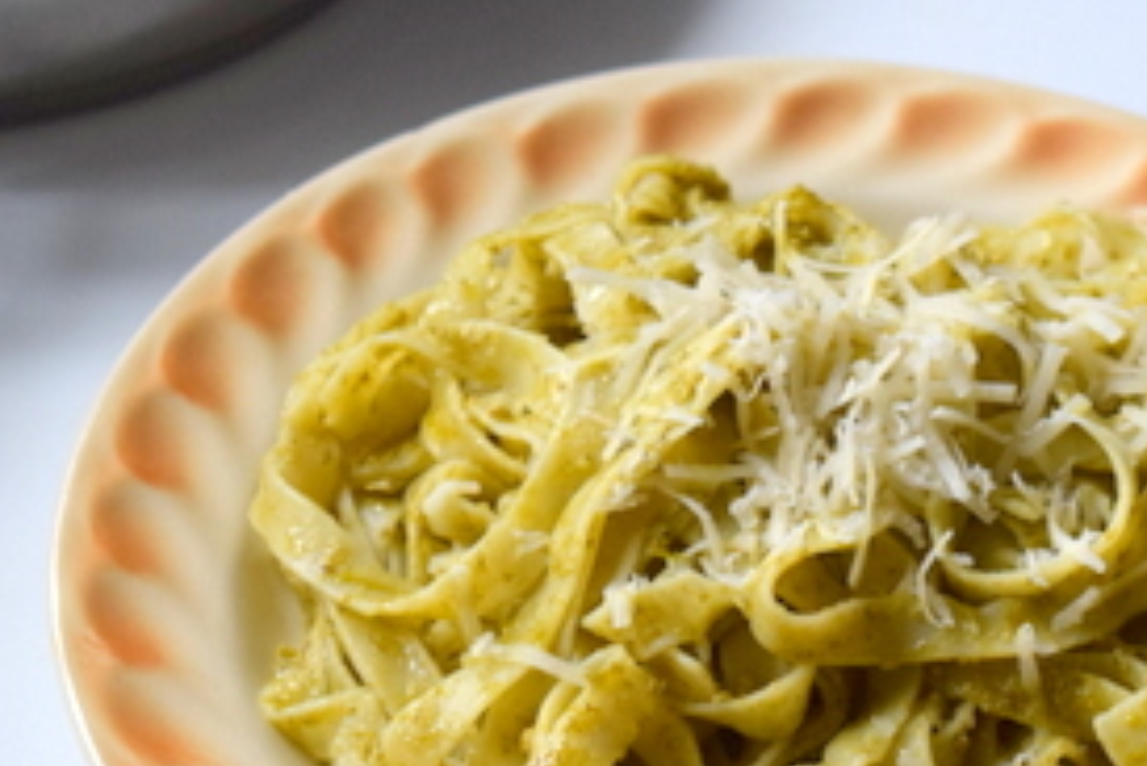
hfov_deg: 14.9
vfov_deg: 10.0
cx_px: 871
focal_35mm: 137
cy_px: 599
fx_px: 4367
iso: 900
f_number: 5.6
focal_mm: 50
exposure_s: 1/60
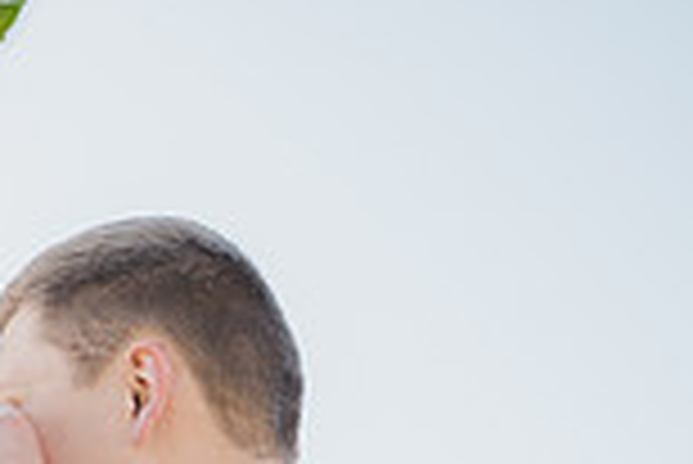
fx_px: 3622
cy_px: 795
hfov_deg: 10.5
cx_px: -428
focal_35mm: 188
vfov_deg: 7.2
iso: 125
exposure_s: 1/2500
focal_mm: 50
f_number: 1.4
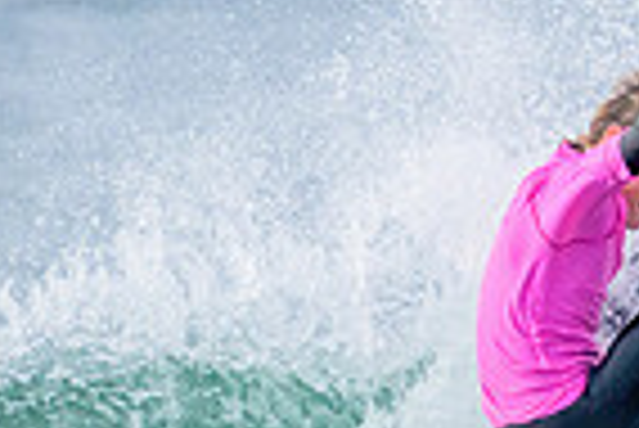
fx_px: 72315
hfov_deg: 0.5
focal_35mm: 4070
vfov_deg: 0.3
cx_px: 1382
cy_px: 602
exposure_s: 1/1600
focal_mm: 800
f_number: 11
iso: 2500
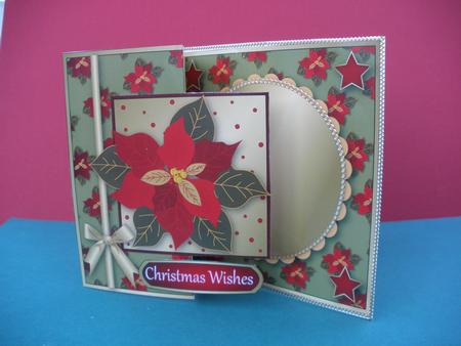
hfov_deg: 51.3
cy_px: 173
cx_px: 230
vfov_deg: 39.7
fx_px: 480
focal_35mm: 36
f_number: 3.5
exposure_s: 1/30
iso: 125
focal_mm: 6.3
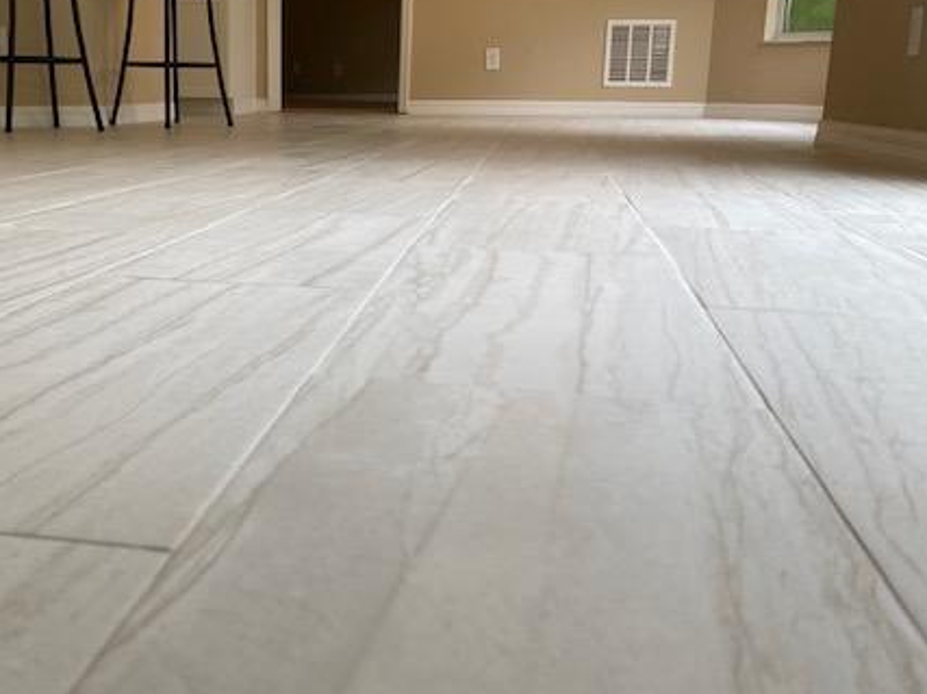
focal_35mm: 39
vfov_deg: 36.8
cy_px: 314
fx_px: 1044
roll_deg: -0.4
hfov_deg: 46.8
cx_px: 278
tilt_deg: -13.3
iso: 64
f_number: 1.8
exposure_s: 1/120
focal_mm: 4.25
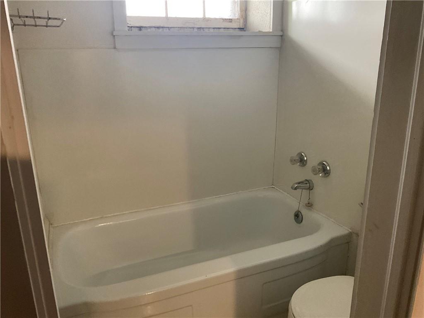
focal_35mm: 29
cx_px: 212
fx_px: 355
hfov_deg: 61.7
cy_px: 159
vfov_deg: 48.2
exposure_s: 1/60
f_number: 1.8
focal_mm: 3
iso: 250
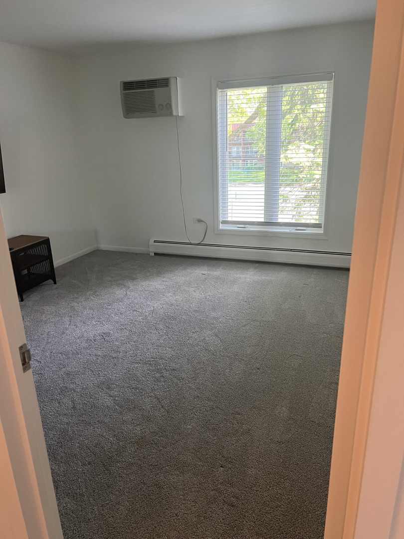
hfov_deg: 53.1
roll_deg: +2.3
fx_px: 405
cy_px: 270
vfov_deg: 67.3
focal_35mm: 26
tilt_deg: -19.6
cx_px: 202
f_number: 1.5
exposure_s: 1/60
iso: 200
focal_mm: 5.7
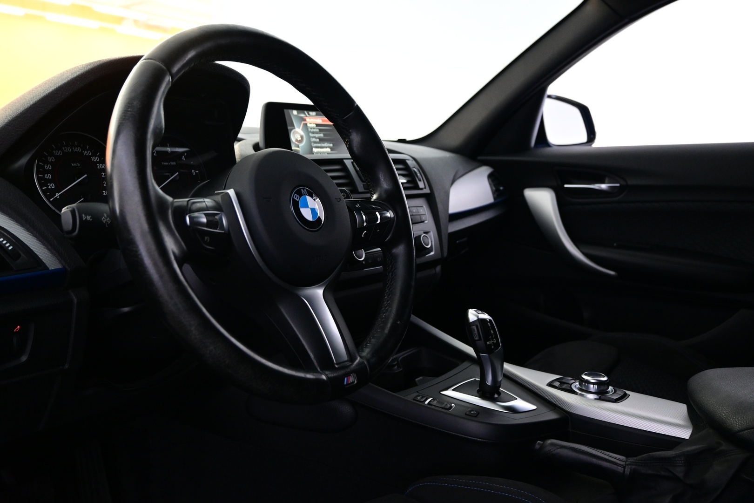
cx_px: 377
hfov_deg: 61.9
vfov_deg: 43.6
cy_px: 252
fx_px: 628
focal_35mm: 30
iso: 1800
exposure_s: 1/30
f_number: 3.8
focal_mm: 20
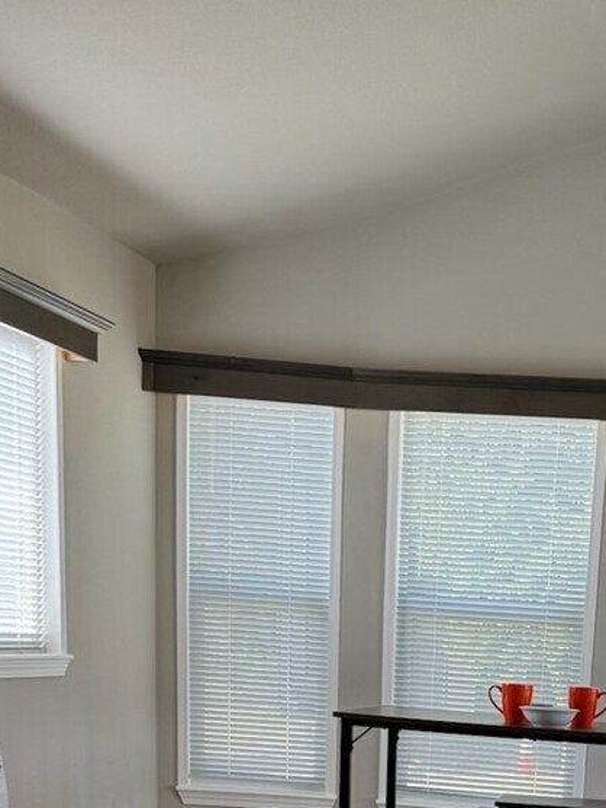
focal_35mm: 62
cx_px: 522
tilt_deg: -14.9
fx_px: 1447
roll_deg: -4.3
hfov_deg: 23.2
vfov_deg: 27.0
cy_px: 1010
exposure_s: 1/120
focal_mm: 6.76
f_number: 1.78
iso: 80
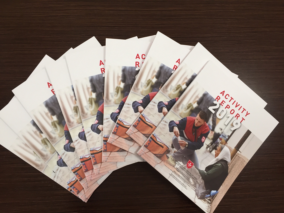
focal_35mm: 29
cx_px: 142
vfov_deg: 48.2
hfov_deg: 61.7
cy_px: 106
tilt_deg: -84.4
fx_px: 238
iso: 50
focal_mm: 4.15
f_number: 2.2
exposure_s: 1/33
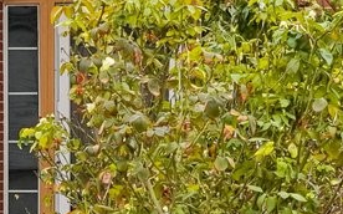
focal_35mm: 265
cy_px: -28
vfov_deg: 4.9
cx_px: -70
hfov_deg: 7.9
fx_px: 2475
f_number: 8
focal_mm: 35
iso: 500
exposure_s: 1/250
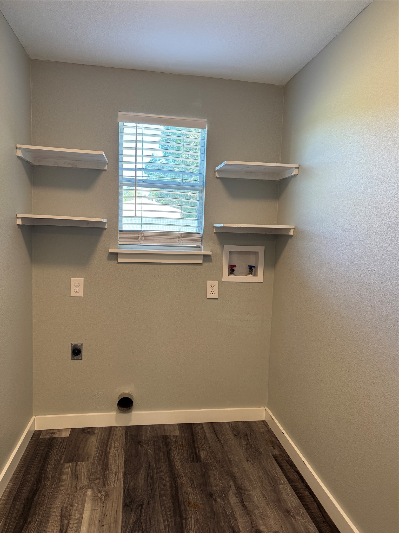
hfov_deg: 56.8
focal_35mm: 24
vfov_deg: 71.6
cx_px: 200
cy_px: 266
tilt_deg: -5.7
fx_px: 369
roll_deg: -2.7
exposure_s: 1/60
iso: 100
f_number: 1.78
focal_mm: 6.76
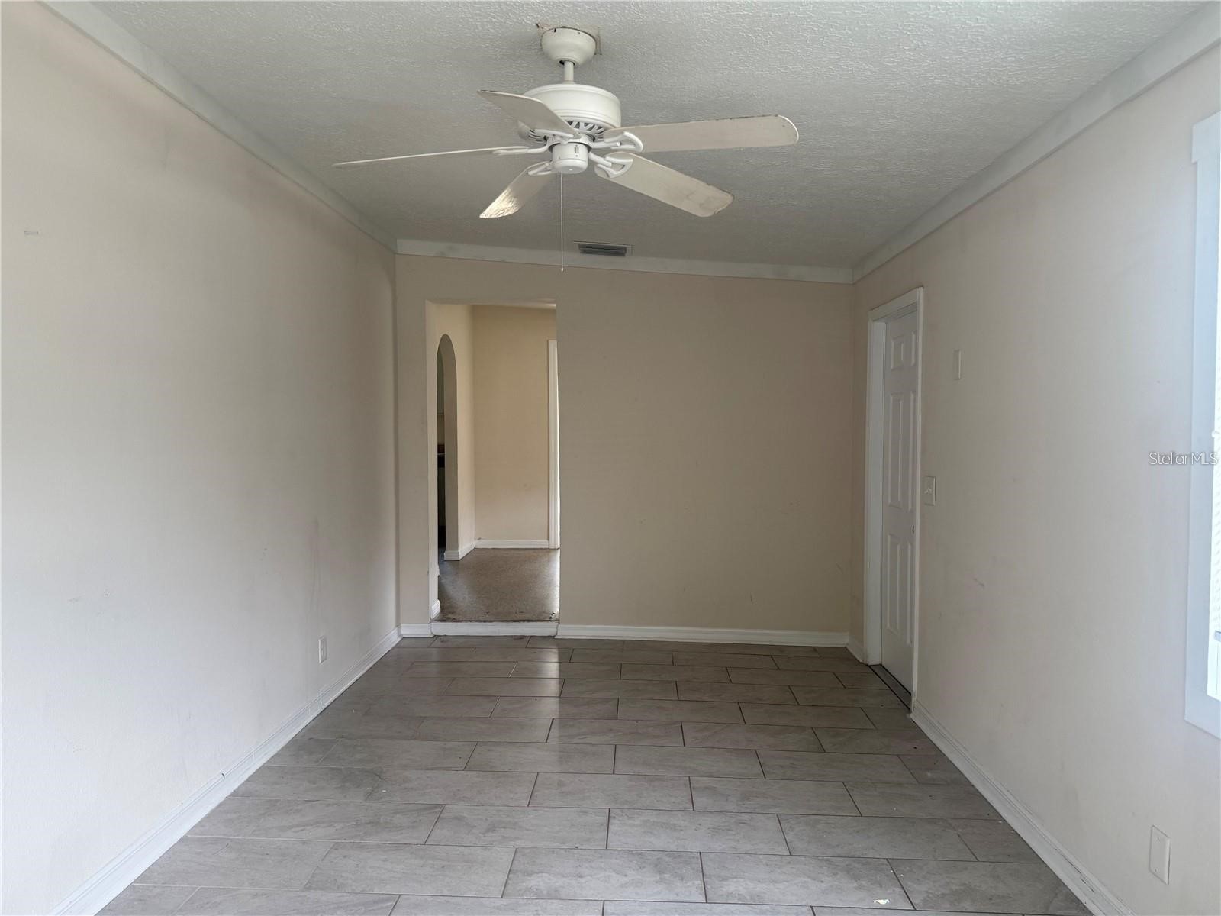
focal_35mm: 24
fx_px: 847
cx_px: 610
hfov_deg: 71.6
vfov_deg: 56.8
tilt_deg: -2.7
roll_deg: -0.3
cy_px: 458
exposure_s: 1/121
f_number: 1.78
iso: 125
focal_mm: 6.76
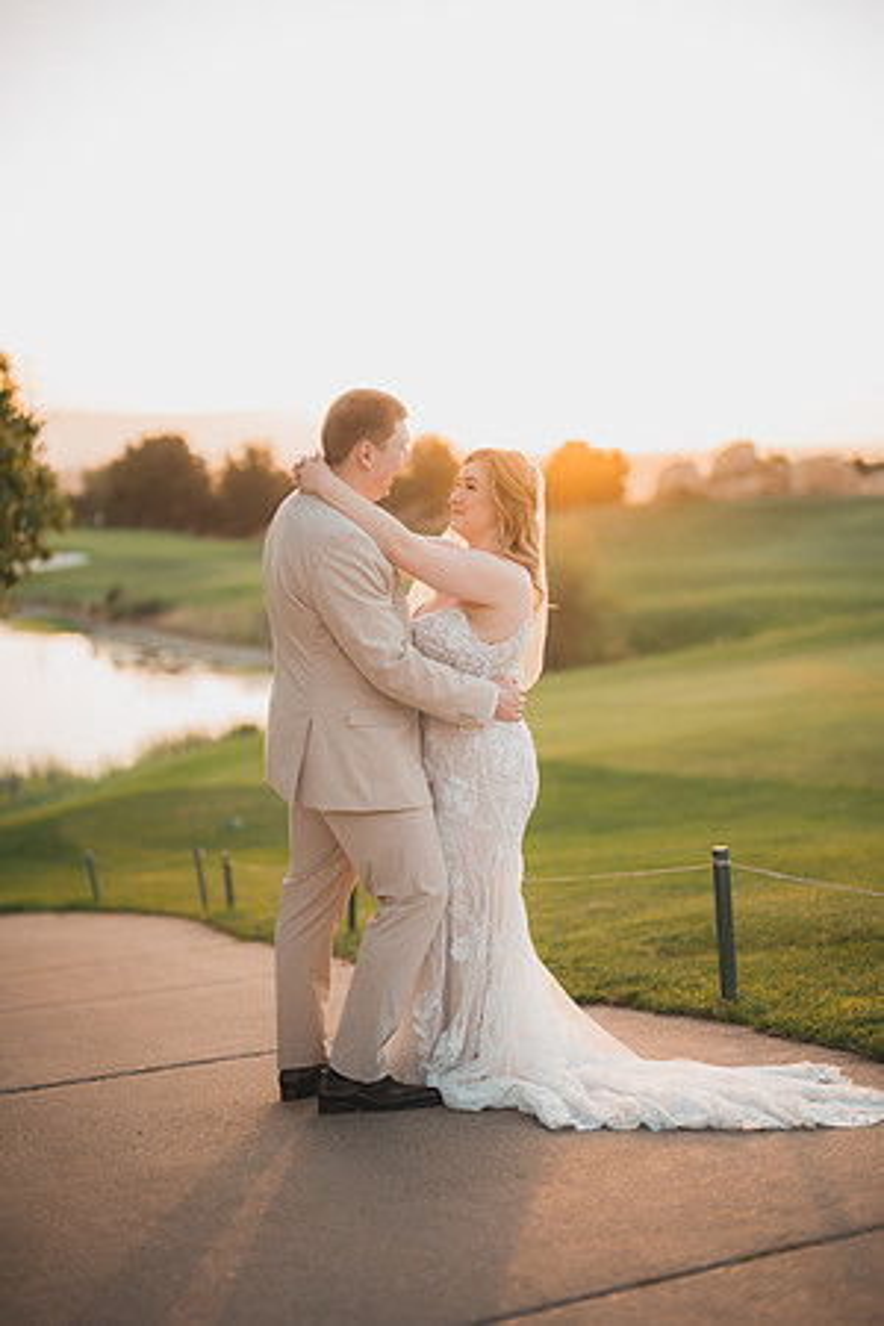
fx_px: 1842
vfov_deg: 39.6
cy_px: 663
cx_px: 442
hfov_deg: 27.0
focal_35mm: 50
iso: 125
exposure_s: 1/320
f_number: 1.2
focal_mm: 50
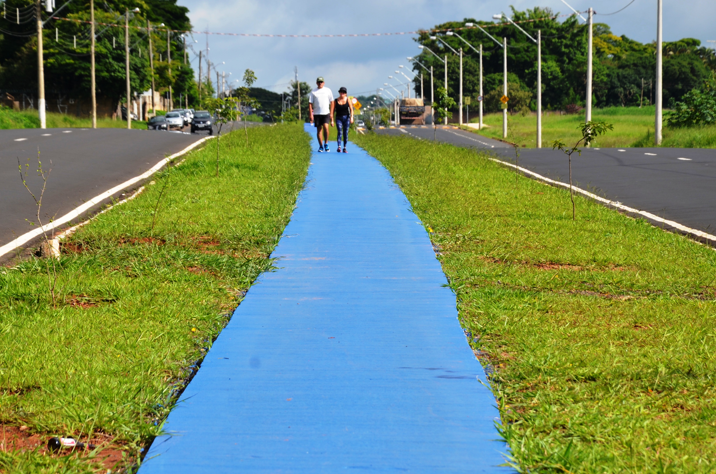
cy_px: 261
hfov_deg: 11.3
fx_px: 3604
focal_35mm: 182
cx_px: 340
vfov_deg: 7.5
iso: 100
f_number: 8
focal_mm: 105
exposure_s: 1/250
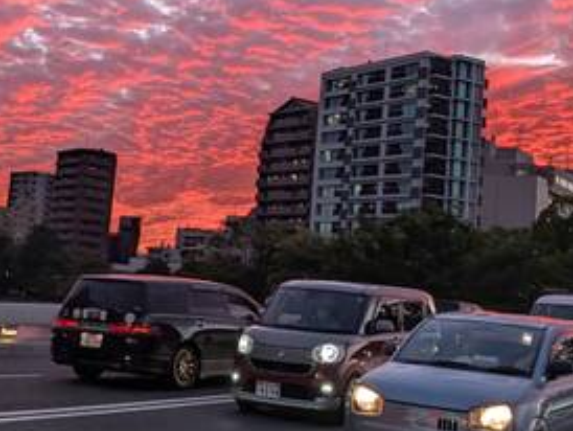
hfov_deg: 30.6
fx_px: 1044
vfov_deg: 23.2
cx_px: 234
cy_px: 146
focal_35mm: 63
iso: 140
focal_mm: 6.9
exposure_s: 1/238
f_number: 1.68
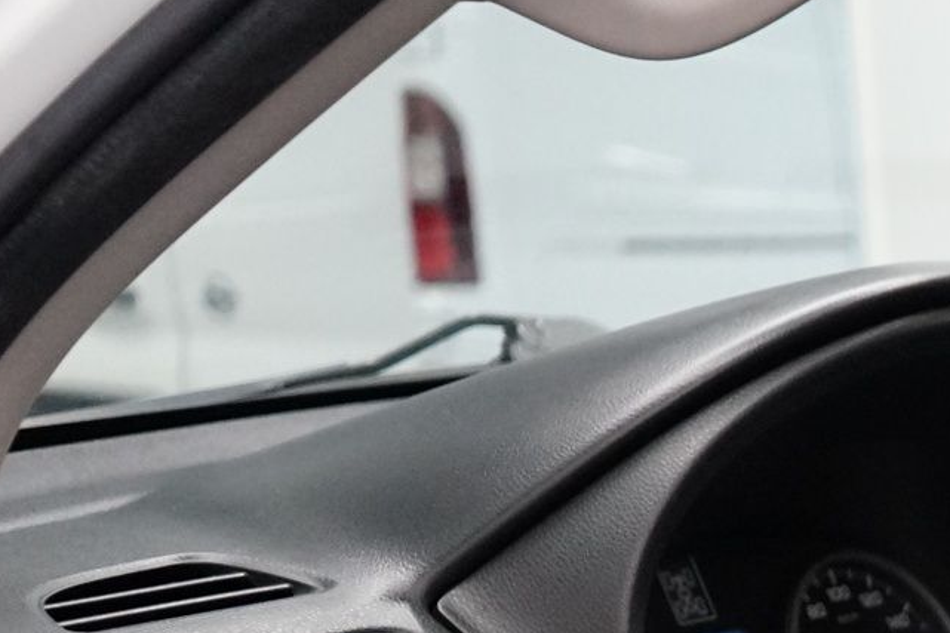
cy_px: 1062
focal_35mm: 117
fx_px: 3087
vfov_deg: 11.1
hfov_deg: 15.0
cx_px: 1743
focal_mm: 30
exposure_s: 1/160
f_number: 3.5
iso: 3200
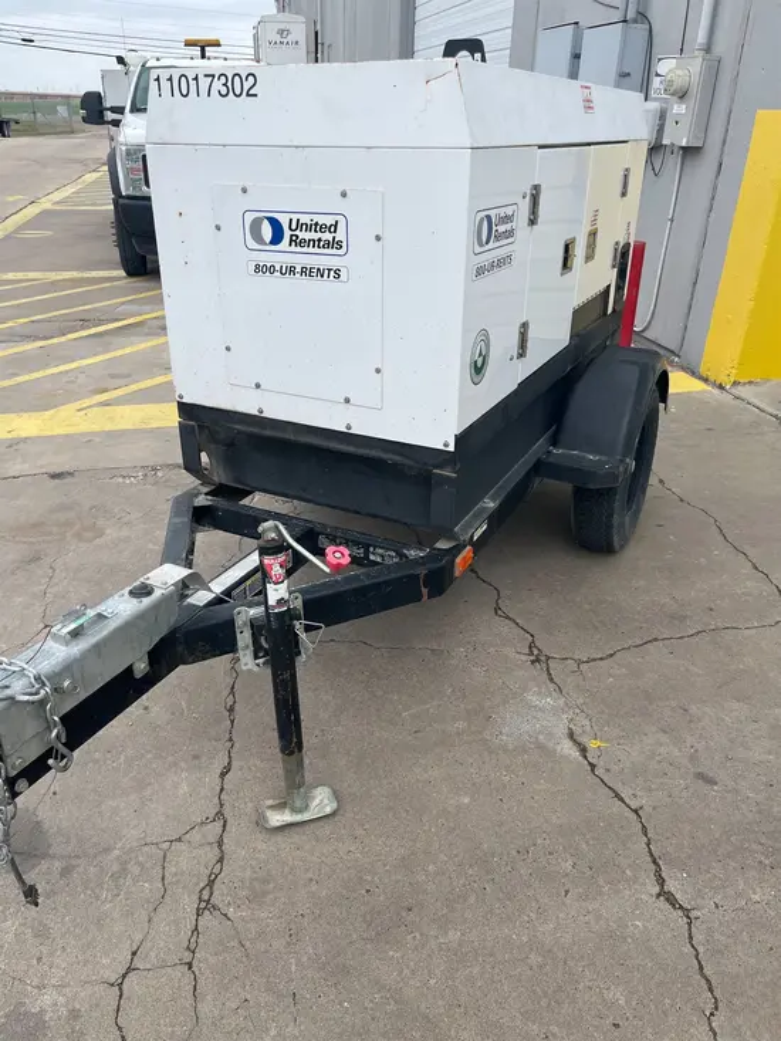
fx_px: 782
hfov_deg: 53.1
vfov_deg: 67.3
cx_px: 390
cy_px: 520
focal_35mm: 26
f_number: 1.6
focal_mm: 5.1
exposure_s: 1/1075
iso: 50
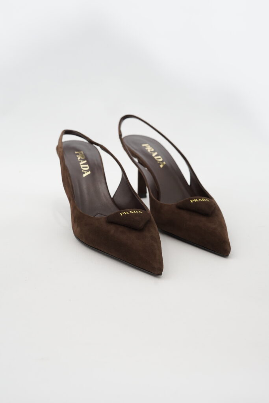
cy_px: 202
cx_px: 134
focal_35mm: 50
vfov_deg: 39.6
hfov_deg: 27.0
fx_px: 560
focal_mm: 50
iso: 640
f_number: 6.3
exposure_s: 1/15
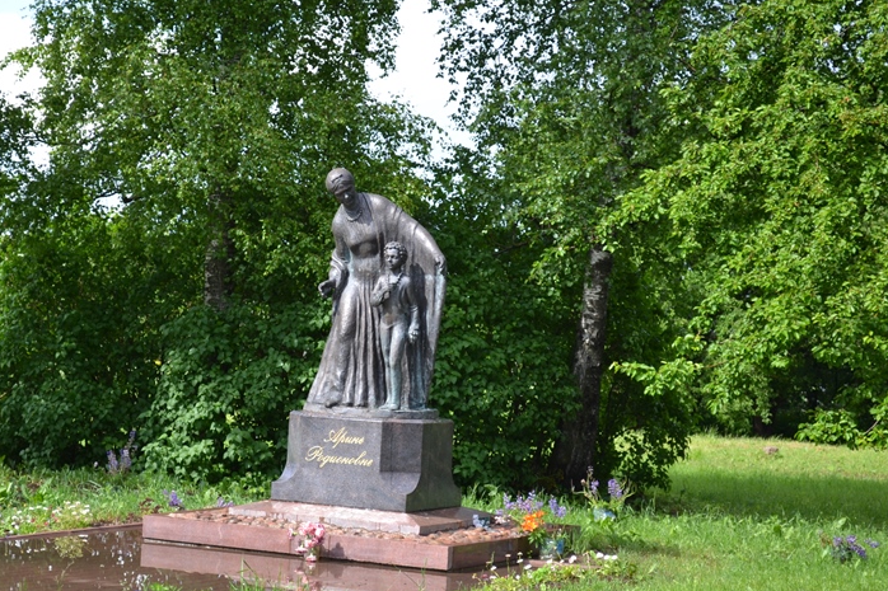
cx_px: 380
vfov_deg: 14.5
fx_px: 2332
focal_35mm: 95
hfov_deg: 21.5
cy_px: 307
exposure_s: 1/125
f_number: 5.6
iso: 100
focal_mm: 55
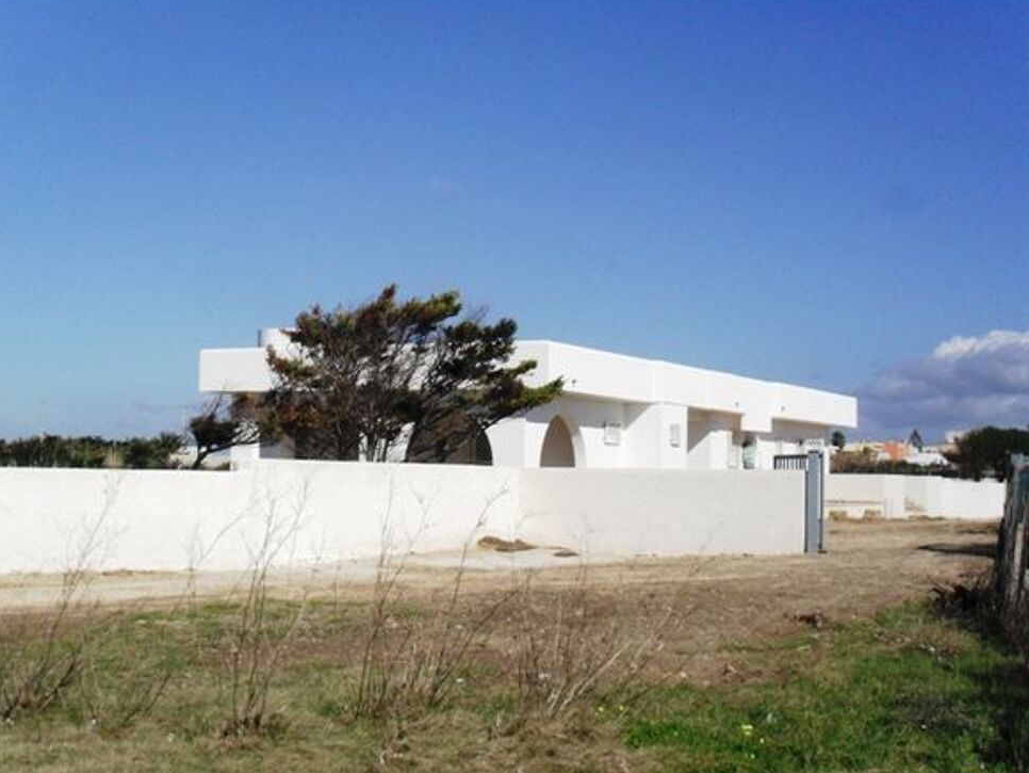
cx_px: 497
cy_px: 394
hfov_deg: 32.7
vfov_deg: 24.8
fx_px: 1754
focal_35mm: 59
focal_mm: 10.1
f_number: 10.9
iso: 240
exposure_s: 1/750
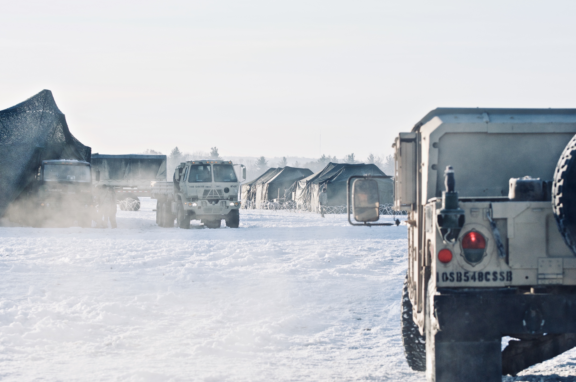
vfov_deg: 11.7
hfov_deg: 17.5
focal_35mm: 117
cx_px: 288
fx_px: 1870
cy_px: 191
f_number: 7.1
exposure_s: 1/800
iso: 200
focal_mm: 78
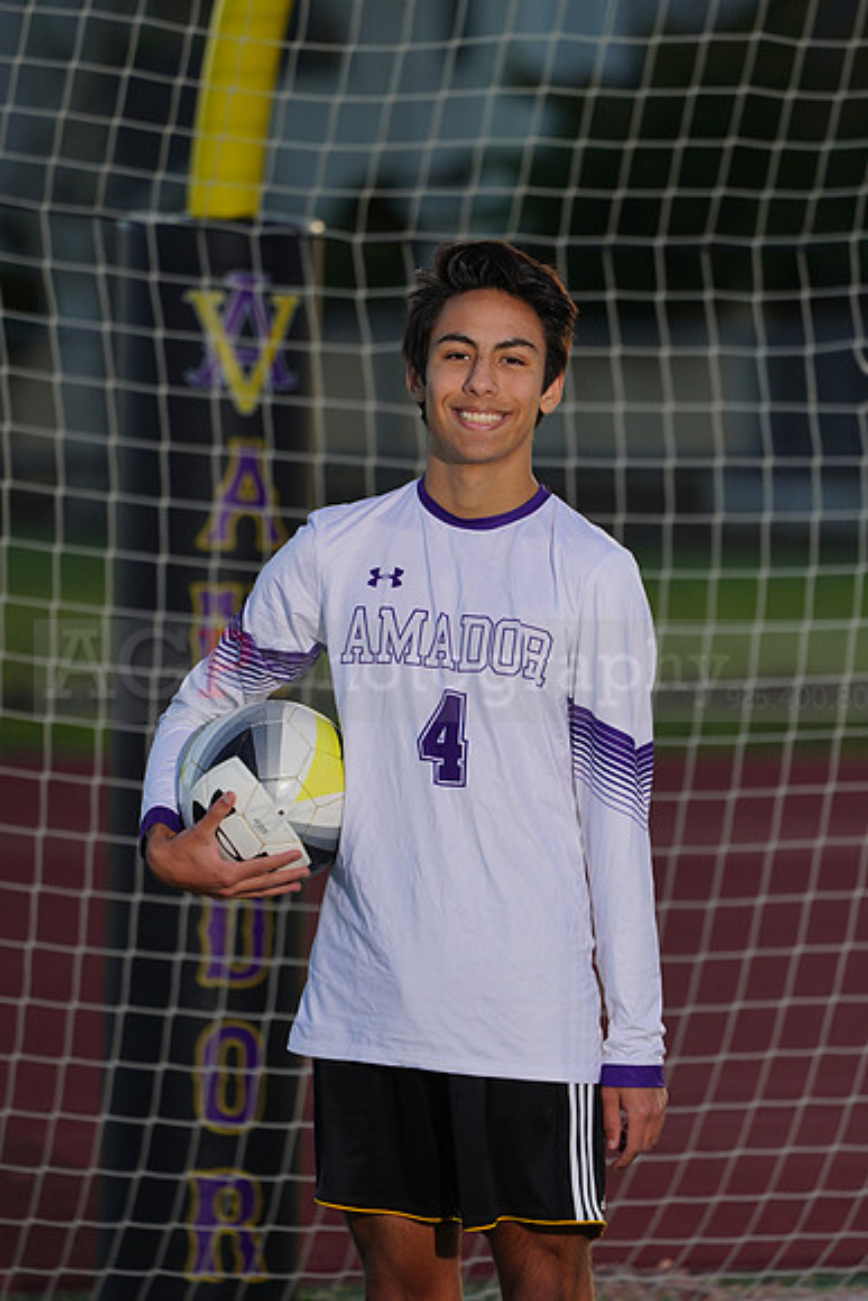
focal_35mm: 400
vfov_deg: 5.2
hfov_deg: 3.4
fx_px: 14457
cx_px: 434
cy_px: 650
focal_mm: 400
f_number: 8
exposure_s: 1/200
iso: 100
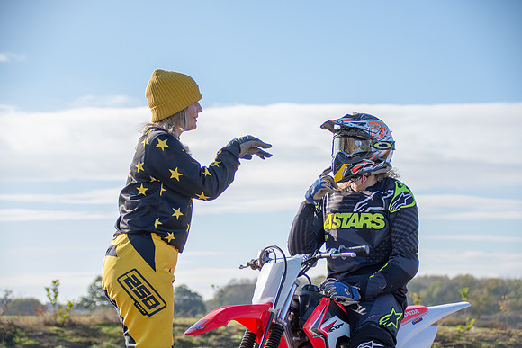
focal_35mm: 123
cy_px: 174
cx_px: 261
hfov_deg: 16.6
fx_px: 1784
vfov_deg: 11.2
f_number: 5.6
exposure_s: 1/500
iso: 200
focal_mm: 82
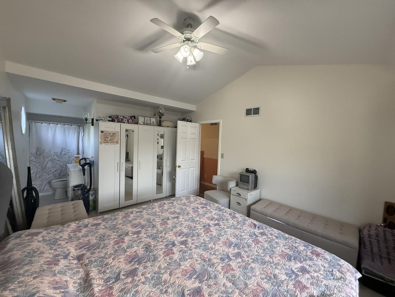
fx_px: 160
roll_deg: -2.8
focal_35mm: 14
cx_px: 198
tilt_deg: -1.9
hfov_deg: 102.1
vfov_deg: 85.7
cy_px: 148
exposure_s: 1/120
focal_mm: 2.22
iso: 400
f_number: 2.2
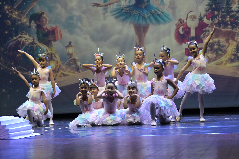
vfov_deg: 17.5
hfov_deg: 26.0
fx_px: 518
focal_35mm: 78
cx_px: 120
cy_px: 80
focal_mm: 52
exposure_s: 1/400
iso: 8000
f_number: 4
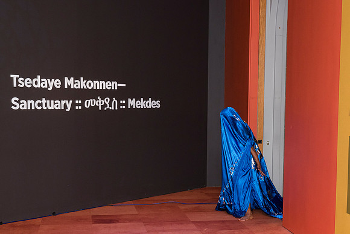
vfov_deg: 27.0
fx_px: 486
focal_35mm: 50
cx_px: 175
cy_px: 117
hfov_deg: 39.6
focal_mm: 50
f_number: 5
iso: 800
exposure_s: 1/125
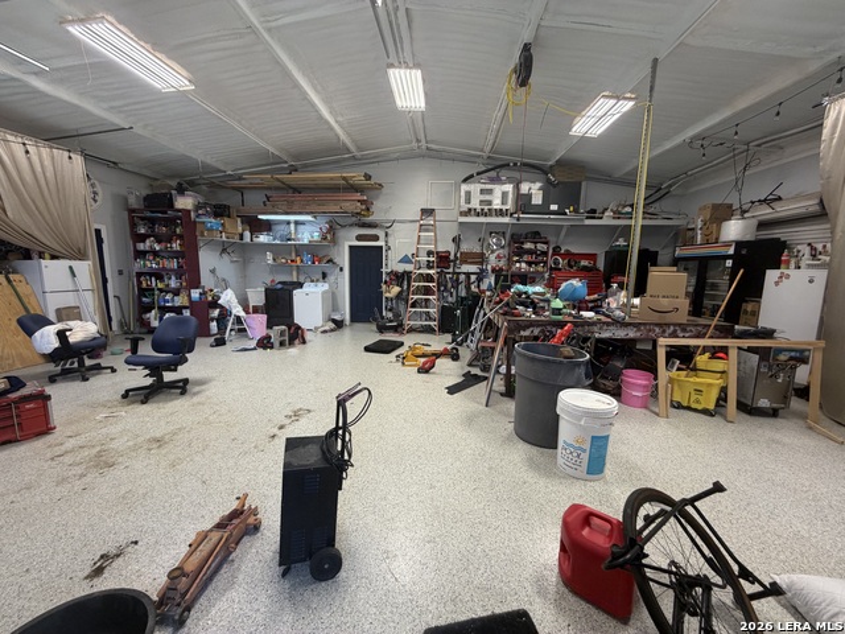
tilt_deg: -9.5
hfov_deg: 102.1
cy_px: 317
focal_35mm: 14
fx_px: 342
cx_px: 422
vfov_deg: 85.7
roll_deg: -0.8
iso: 160
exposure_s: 1/121
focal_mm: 2.22
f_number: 2.2
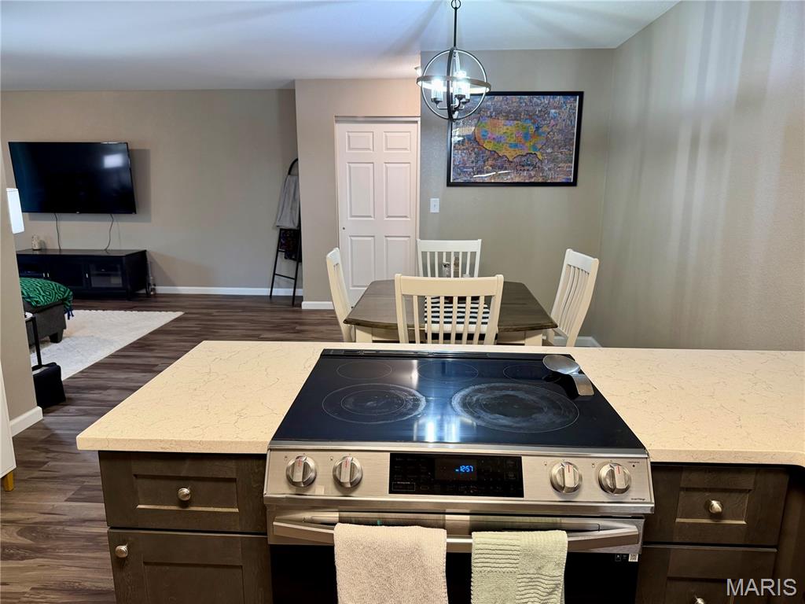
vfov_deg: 56.8
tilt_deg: -12.4
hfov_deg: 71.6
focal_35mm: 24
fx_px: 558
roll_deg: +0.0
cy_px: 302
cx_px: 402
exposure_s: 1/60
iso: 160
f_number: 1.78
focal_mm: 6.76
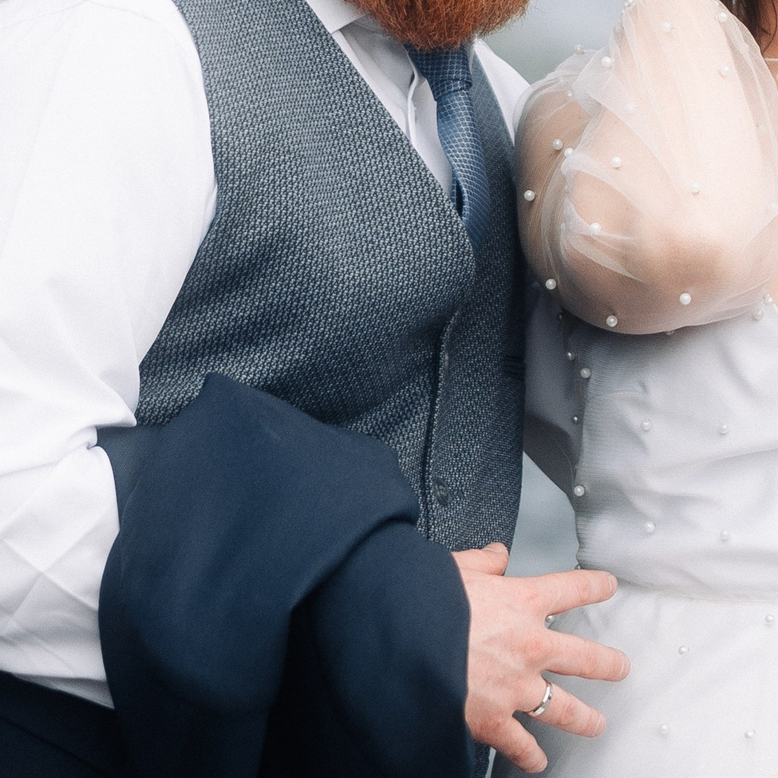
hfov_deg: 10.0
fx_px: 4424
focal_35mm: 174
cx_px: 493
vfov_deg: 10.0
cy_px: 13
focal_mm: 35
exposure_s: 1/2000
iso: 160
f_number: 1.4
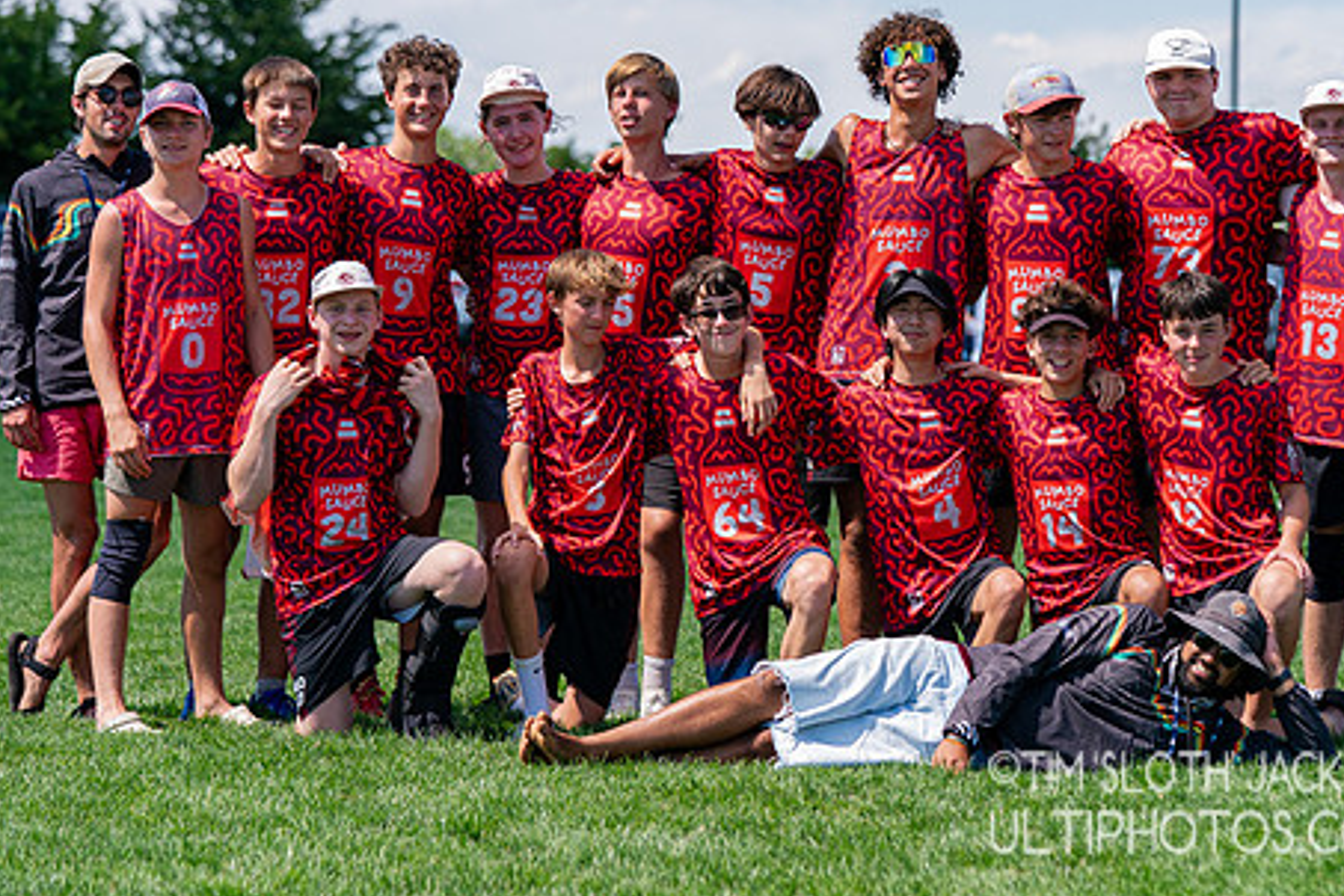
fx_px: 5450
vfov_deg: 9.4
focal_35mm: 146
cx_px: 801
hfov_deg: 14.1
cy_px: 352
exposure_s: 1/2000
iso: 400
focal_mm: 114
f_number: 4
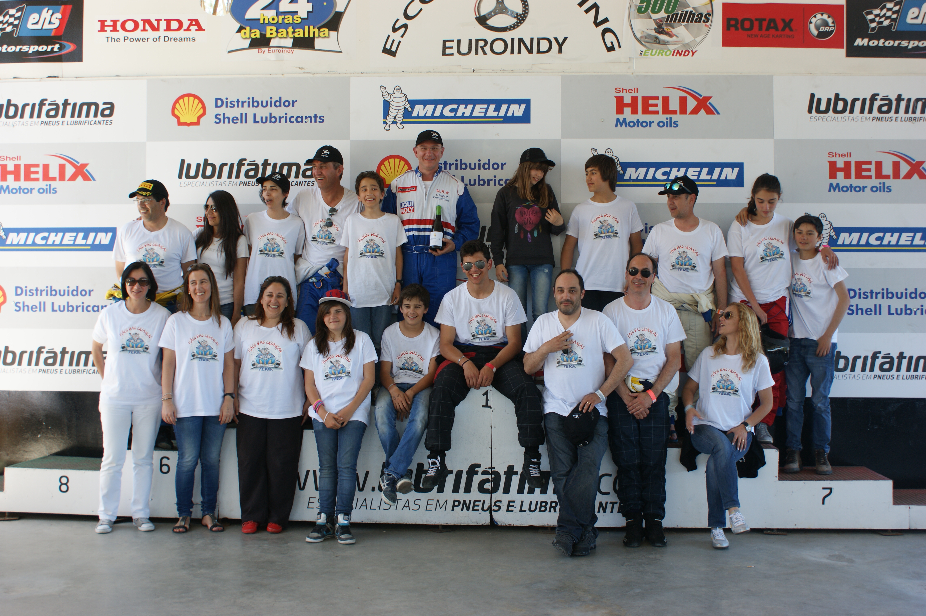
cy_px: 308
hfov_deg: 46.4
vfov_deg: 31.9
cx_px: 463
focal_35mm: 42
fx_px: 1080
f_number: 4.5
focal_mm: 28
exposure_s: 1/50
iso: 100
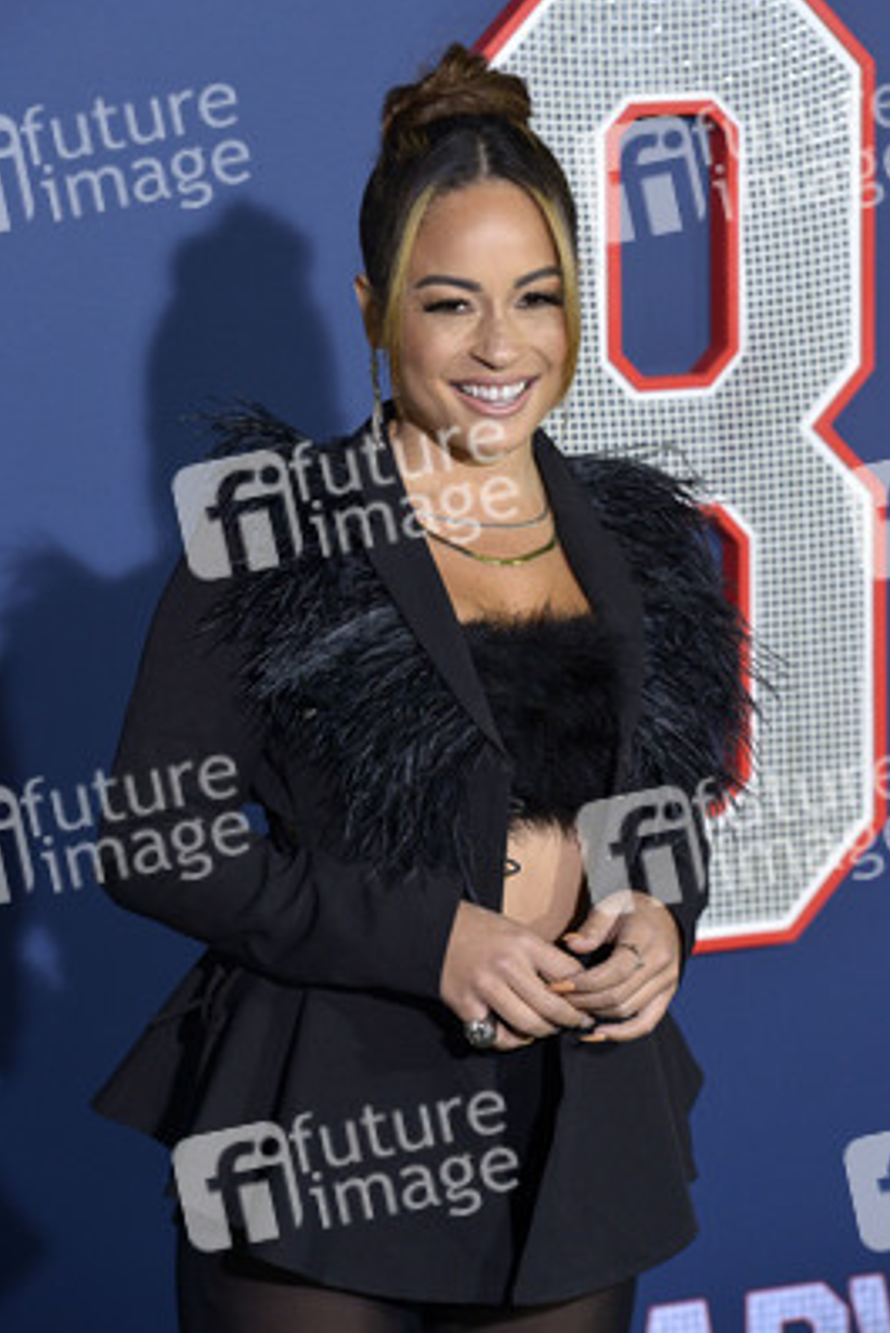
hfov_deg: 10.1
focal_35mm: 136
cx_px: 445
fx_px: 5039
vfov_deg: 15.1
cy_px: 668
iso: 2000
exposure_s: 1/320
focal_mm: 135
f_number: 6.3
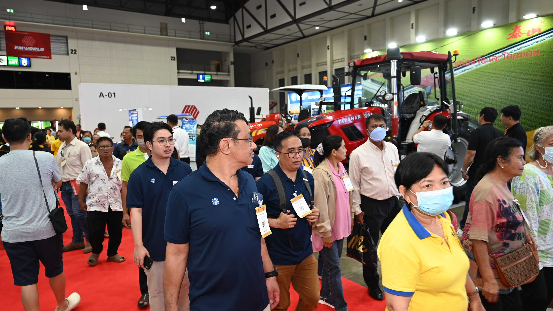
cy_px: 155
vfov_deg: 44.4
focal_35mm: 26
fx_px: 381
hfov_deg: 71.9
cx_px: 272
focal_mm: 24
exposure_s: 1/80
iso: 800
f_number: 3.5
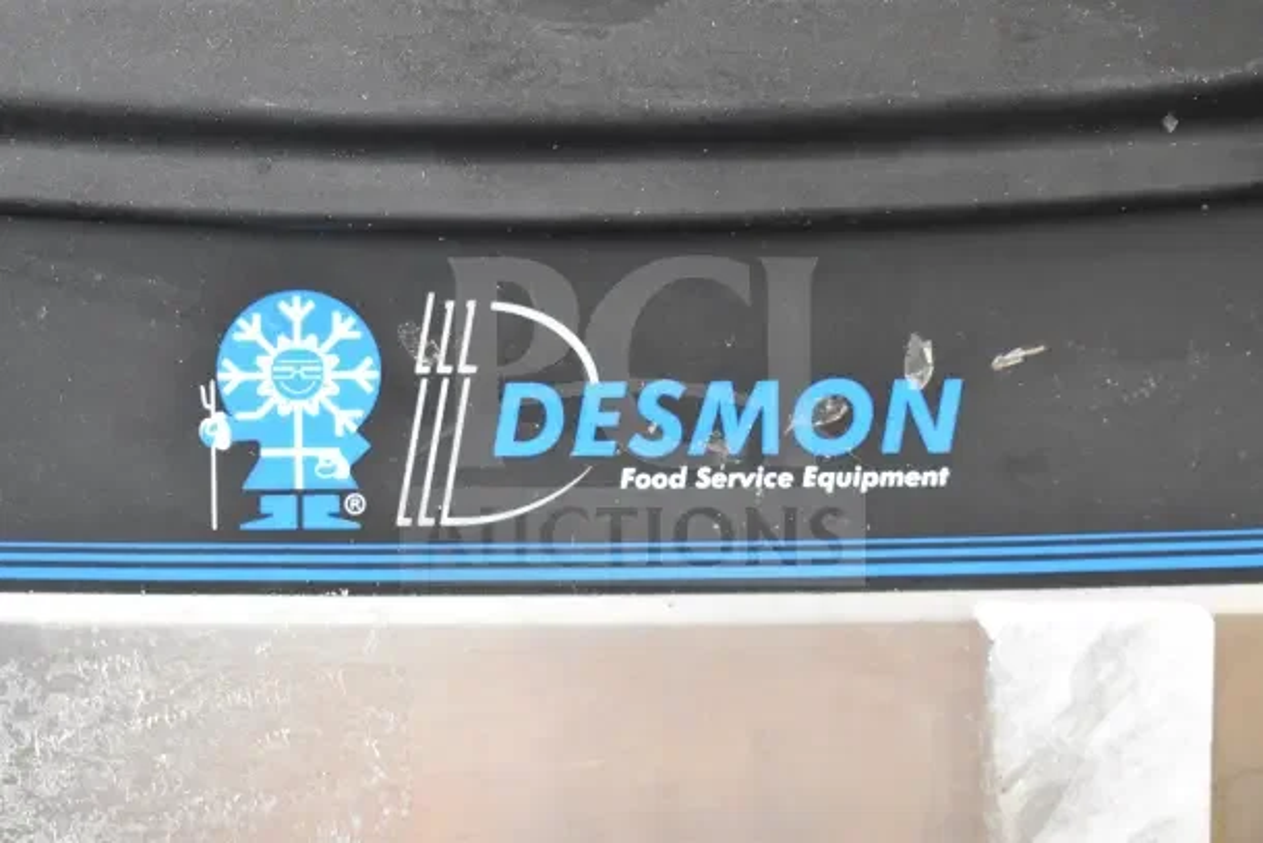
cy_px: 422
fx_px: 2421
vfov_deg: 19.7
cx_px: 632
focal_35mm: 69
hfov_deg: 29.2
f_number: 5.3
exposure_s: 1/80
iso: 8000
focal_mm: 46
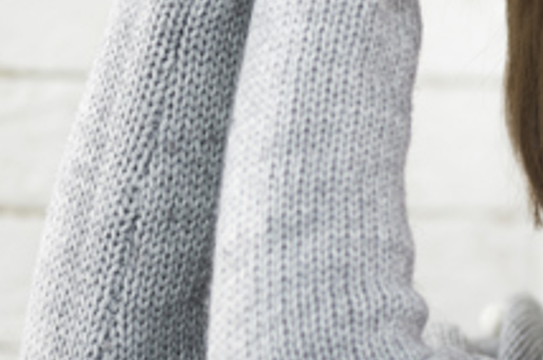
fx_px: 5106
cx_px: 411
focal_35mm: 339
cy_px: 122
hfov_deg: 6.1
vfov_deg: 4.0
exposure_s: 1/80
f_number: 3
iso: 250
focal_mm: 105
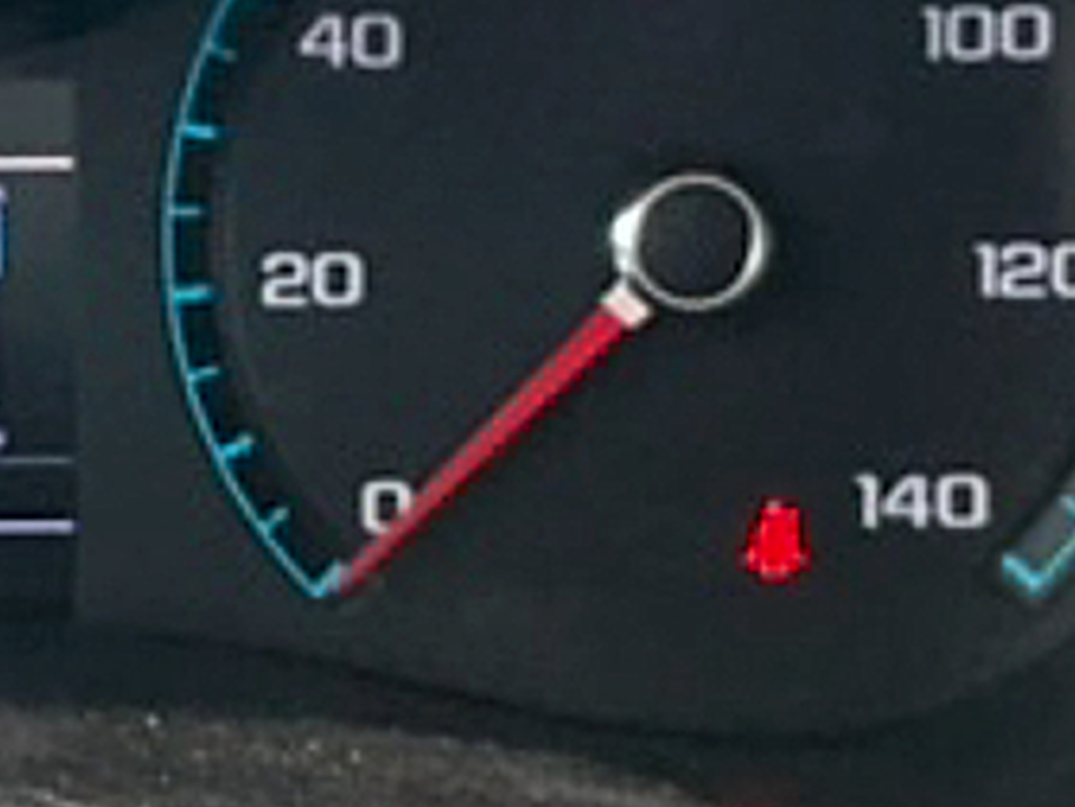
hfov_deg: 11.3
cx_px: -325
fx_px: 5313
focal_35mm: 171
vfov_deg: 8.7
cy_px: 646
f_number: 1.8
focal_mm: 3
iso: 64
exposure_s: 1/120
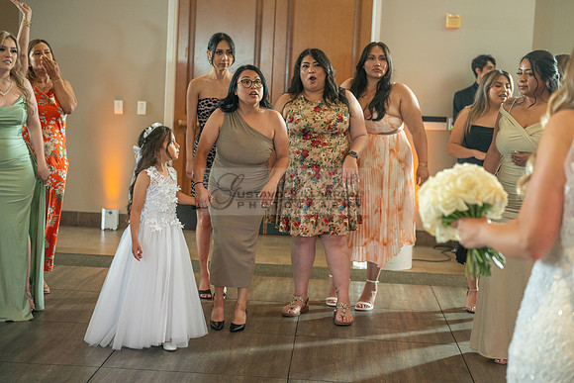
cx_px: 287
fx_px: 1116
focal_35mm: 70
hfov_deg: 28.8
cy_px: 192
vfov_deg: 19.5
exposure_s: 1/160
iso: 800
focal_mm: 70
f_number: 3.5
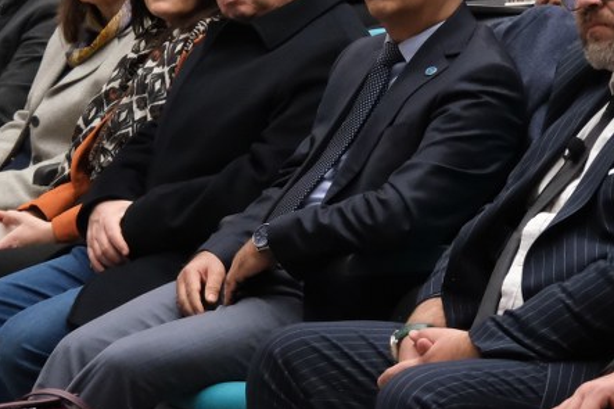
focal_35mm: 199
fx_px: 3393
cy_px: 101
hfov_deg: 10.3
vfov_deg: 6.9
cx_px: 532
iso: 4000
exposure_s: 1/100
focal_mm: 37.6
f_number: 4
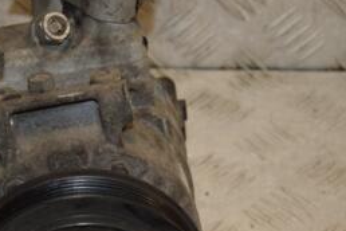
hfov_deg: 10.1
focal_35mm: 202
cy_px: 176
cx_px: 20
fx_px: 1941
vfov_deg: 6.8
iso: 800
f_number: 6.3
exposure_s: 1/200
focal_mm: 58
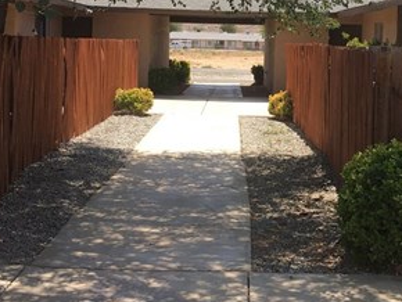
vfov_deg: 22.8
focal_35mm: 64
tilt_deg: -2.2
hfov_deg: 30.2
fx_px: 744
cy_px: 87
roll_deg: -0.6
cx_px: 222
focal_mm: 4.15
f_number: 2.2
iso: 25
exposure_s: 1/761
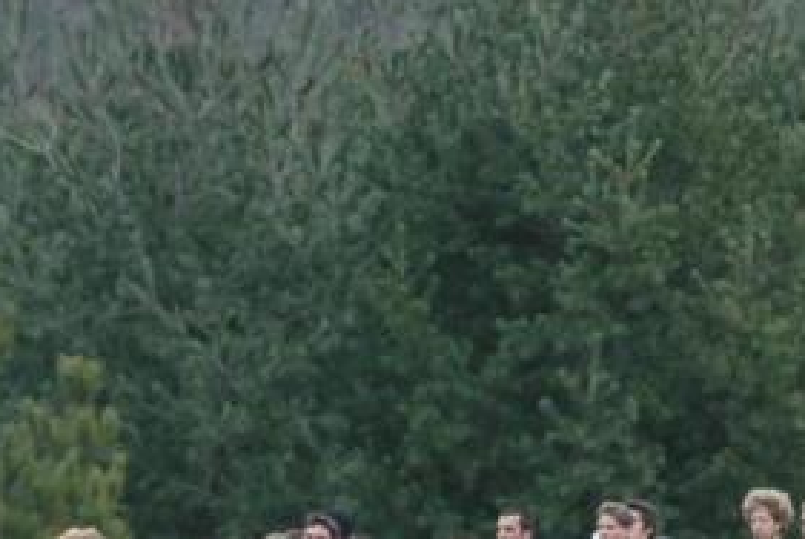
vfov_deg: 1.8
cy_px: 679
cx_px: 526
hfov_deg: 2.7
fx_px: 17280
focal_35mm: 772
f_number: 4
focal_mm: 200
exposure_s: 1/125
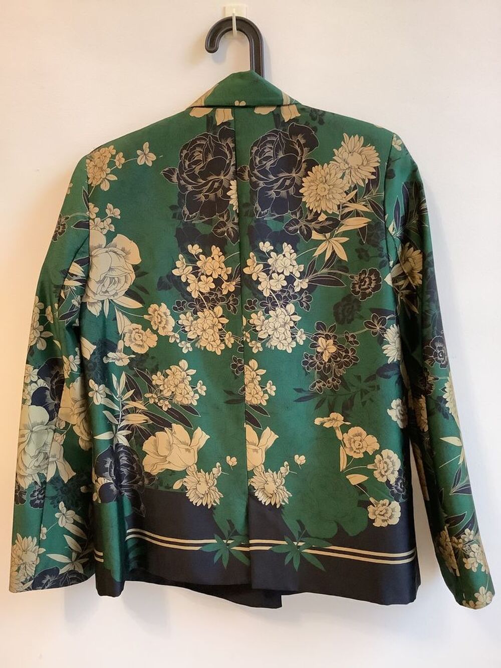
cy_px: 334
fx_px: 598
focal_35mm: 31
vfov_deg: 58.3
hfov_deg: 45.4
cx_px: 250
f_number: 2.4
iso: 400
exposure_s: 1/33
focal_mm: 3.3
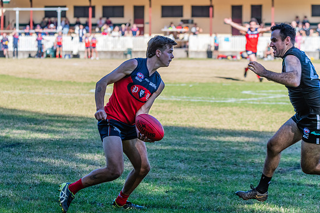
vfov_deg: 7.5
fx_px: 1617
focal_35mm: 182
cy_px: 92
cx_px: 132
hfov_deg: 11.3
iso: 800
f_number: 7.1
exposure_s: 1/1600
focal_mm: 150
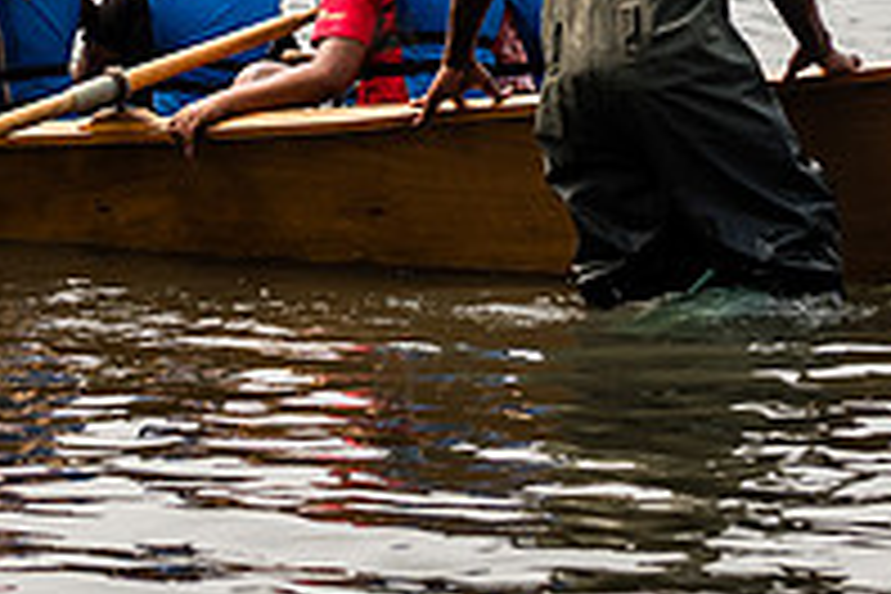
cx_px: 392
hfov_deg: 10.0
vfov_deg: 6.7
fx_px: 5073
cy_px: -25
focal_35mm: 205
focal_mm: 70
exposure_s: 1/1250
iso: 200
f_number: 4
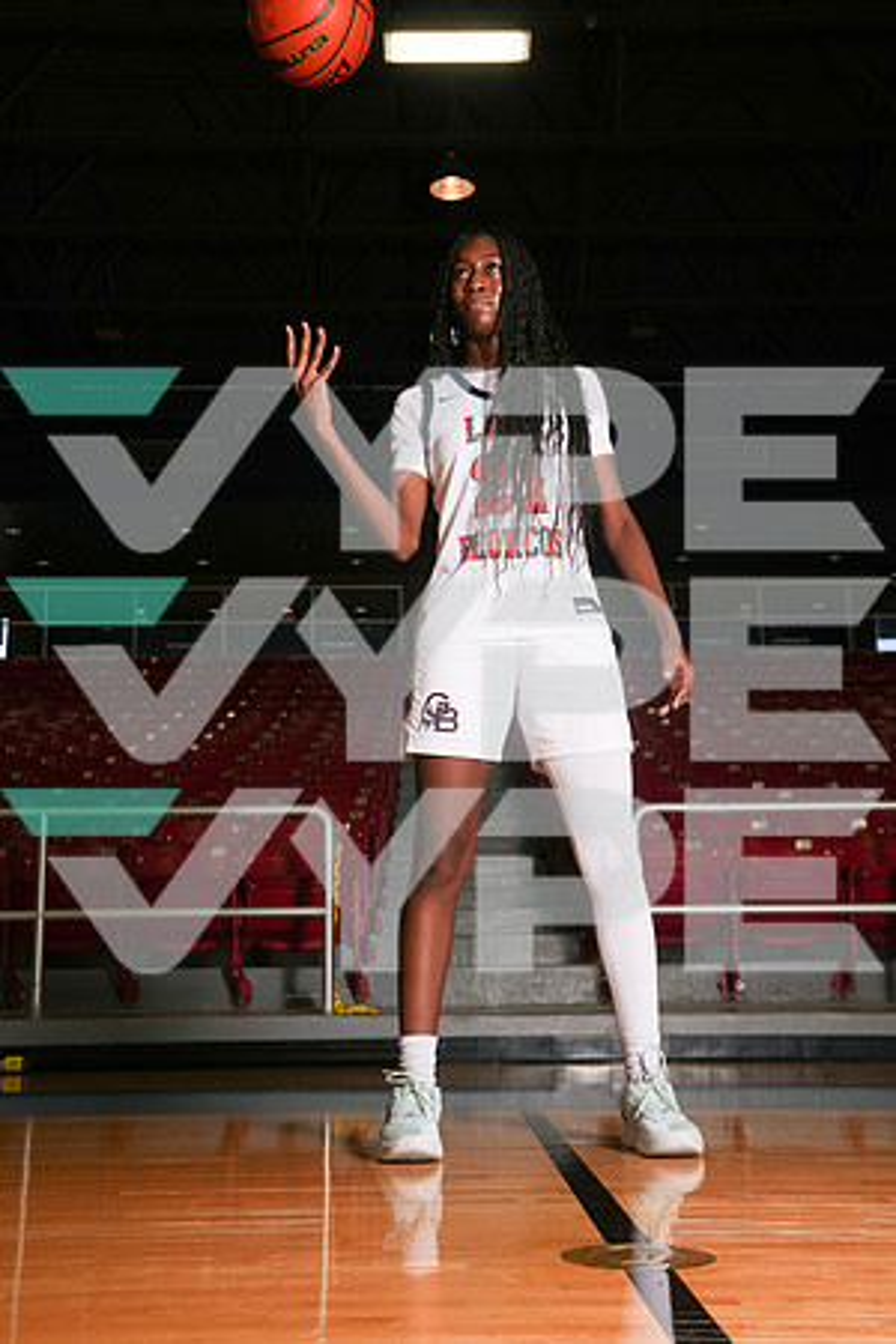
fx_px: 1531
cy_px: 672
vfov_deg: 47.4
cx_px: 448
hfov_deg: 32.6
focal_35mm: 41
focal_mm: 41
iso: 250
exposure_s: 1/200
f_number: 6.3
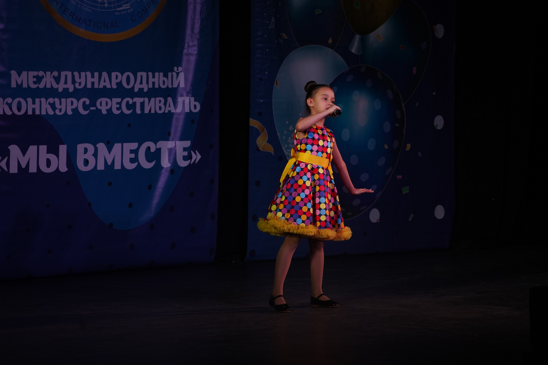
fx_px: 2055
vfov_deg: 10.2
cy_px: 182
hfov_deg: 15.2
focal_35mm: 135
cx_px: 274
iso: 1600
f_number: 5.6
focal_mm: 135
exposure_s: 1/400
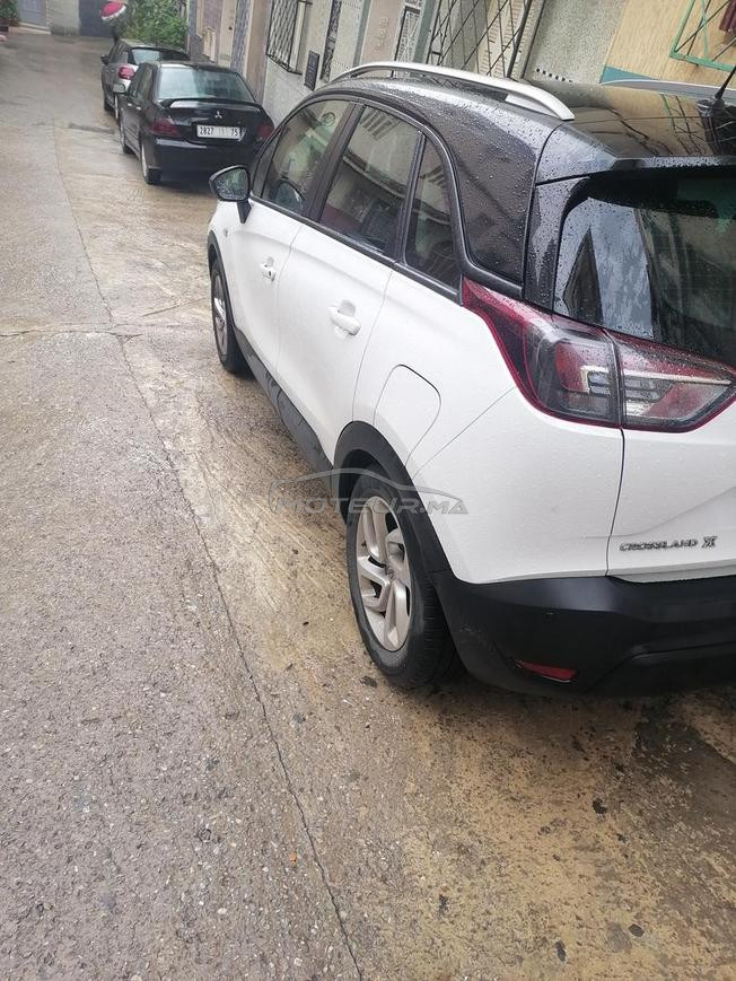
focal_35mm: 27
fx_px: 765
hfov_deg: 51.4
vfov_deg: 65.3
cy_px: 490
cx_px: 368
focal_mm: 5.3
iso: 50
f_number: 1.8
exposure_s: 1/122
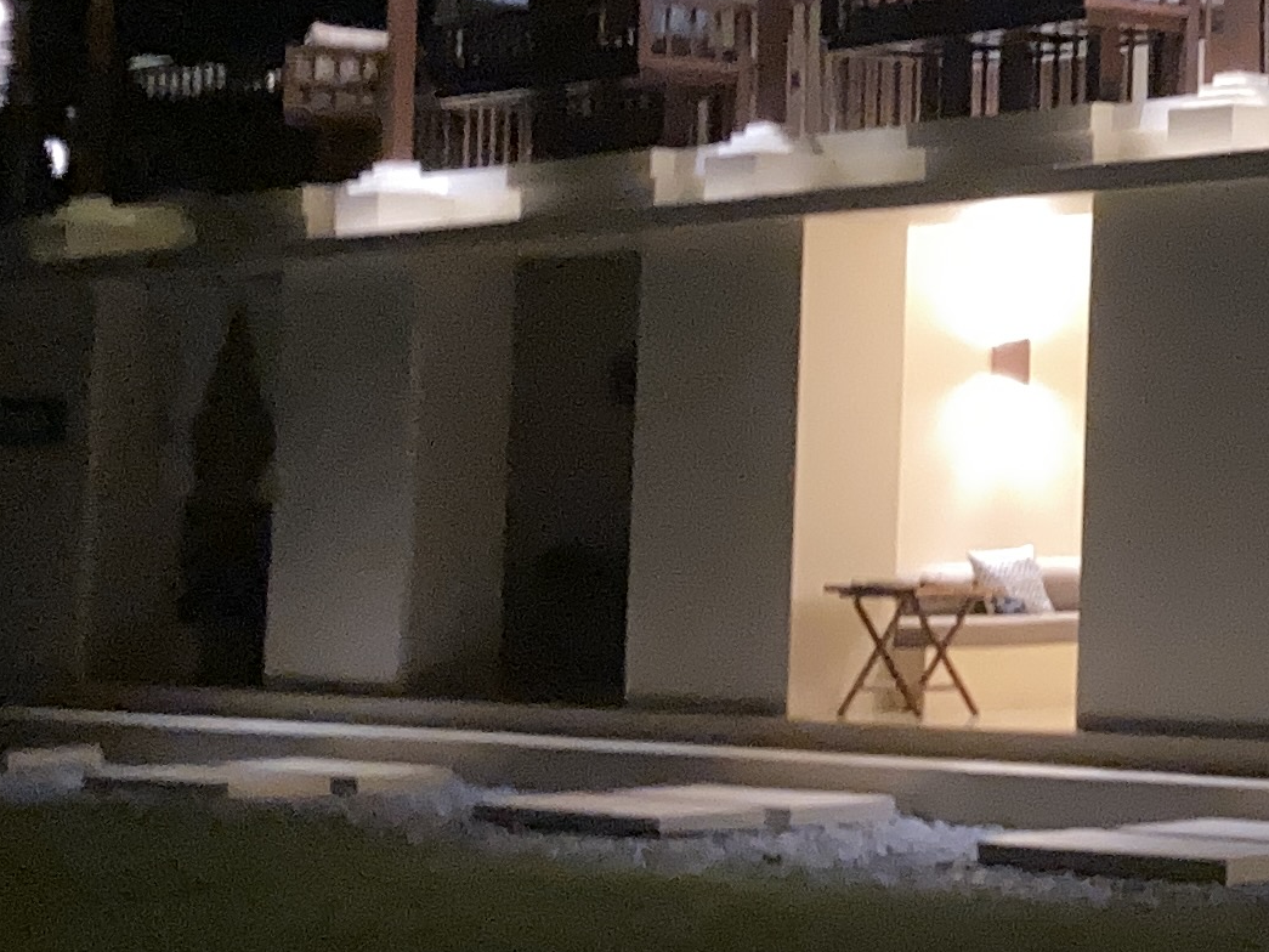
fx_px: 3960
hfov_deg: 15.9
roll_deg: -0.6
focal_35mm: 108
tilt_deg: +7.3
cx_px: 2170
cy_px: 120
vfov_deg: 13.6
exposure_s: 1/4
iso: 800
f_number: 1.8
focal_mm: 3.99
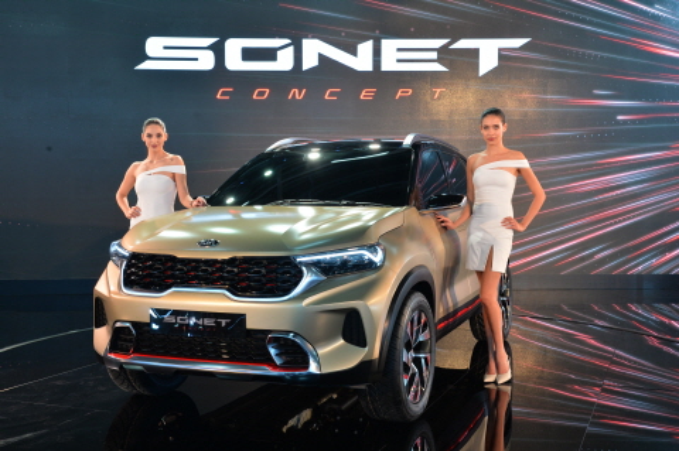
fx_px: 754
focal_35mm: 40
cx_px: 340
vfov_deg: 33.3
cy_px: 226
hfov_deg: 48.5
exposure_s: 1/5
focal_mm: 40
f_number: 9
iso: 400
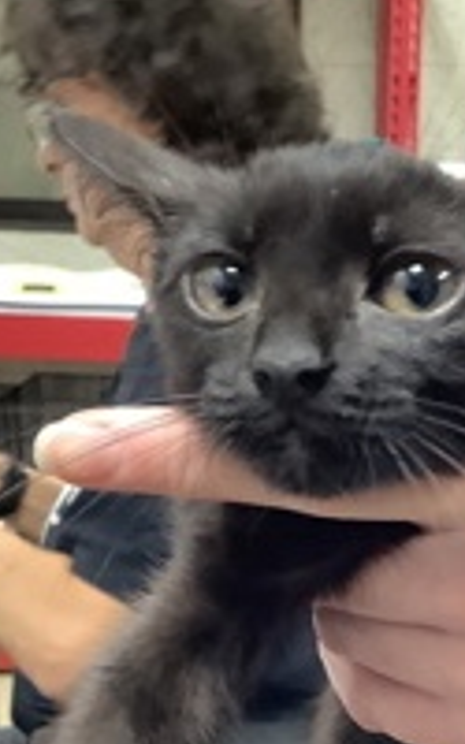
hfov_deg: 18.6
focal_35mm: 69
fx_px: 1399
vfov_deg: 29.0
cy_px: 614
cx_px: 407
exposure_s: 1/25
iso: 320
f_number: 2.4
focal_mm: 3.3
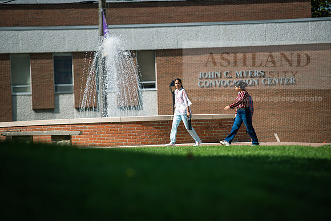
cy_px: 110
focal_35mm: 190
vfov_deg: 7.2
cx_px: 166
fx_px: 1747
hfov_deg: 10.8
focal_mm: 190
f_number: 3.5
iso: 50
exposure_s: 1/400
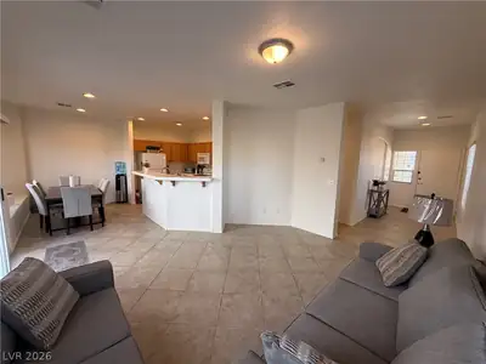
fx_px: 197
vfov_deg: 85.7
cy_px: 182
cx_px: 243
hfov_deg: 102.1
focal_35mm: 14
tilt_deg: -7.2
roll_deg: -1.1
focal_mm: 2.22
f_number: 2.2
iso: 125
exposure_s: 1/99
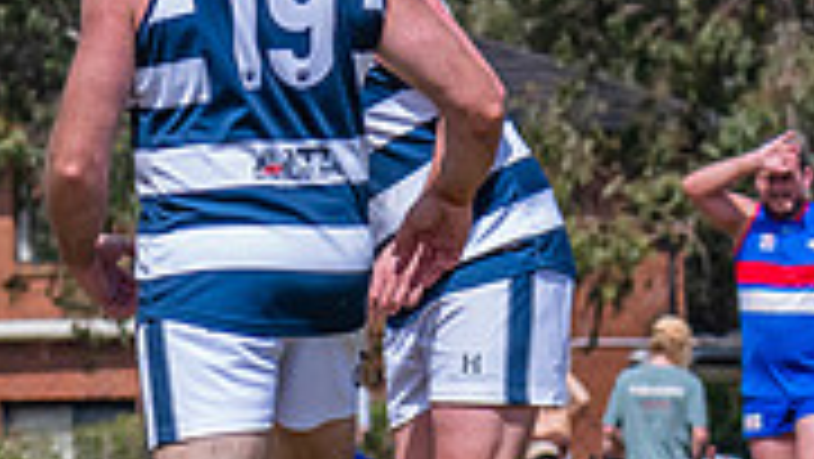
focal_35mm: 876
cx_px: -657
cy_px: 340
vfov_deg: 1.4
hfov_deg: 2.5
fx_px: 18916
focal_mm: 170
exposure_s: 1/1600
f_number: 9
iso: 800
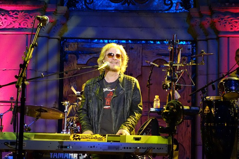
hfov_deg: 20.4
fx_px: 664
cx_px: 120
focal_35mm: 100
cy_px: 80
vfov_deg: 13.7
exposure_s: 1/100
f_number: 4.9
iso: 2500
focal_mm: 37.1
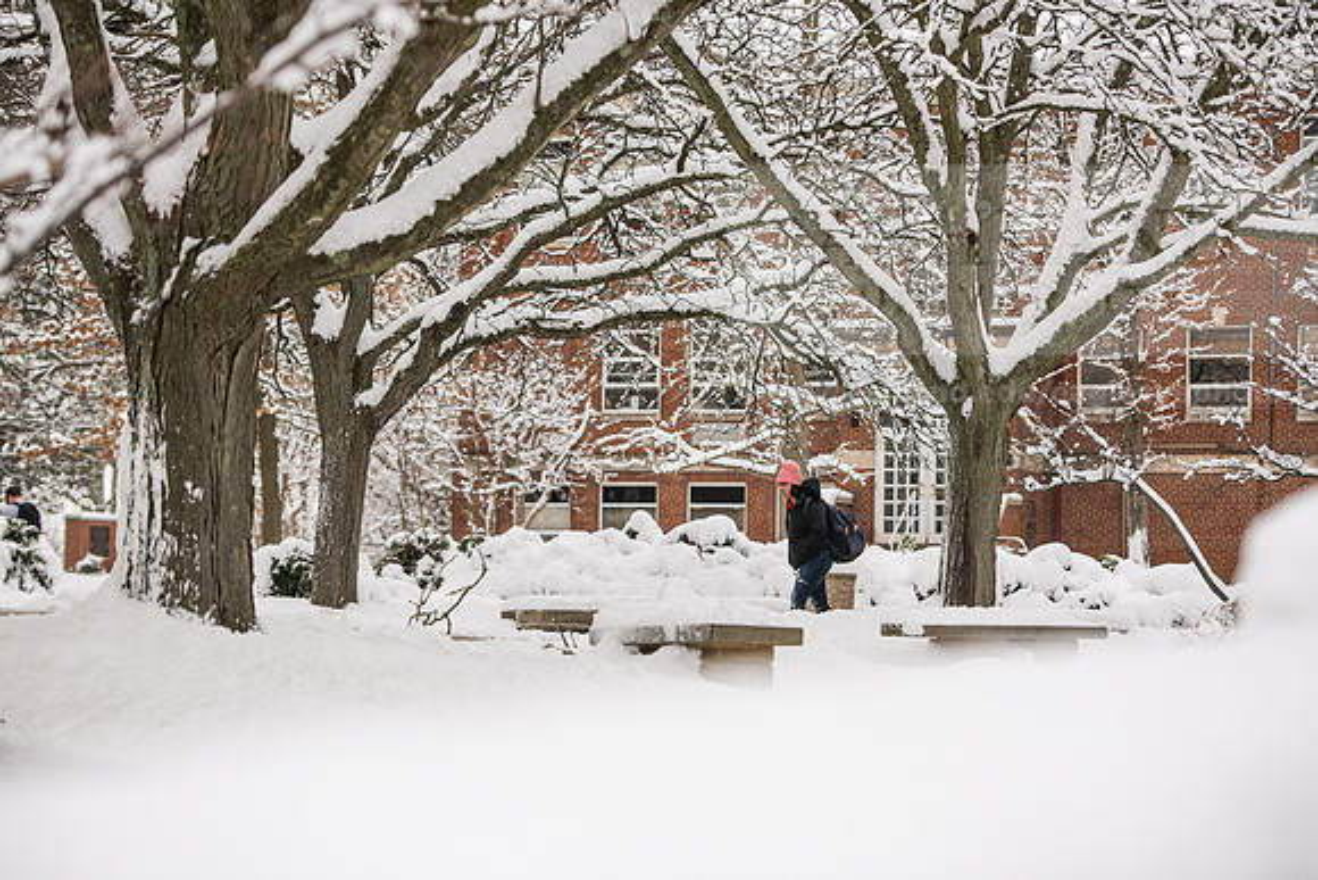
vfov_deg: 13.4
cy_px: 440
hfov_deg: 20.0
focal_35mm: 102
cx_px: 659
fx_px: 3735
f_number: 3.5
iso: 160
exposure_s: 1/500
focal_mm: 102
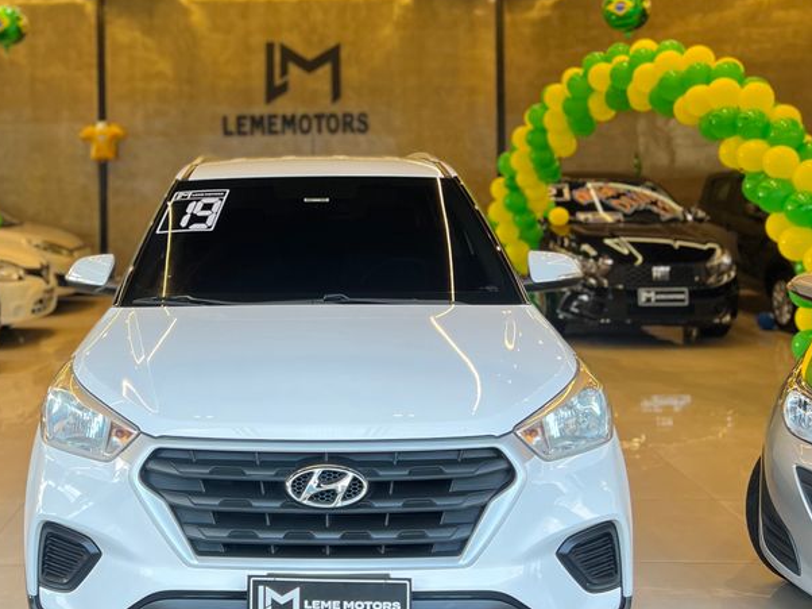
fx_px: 821
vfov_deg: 40.6
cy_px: 329
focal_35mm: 35
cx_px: 270
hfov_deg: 51.6
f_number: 1.5
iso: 125
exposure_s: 1/120
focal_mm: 5.7
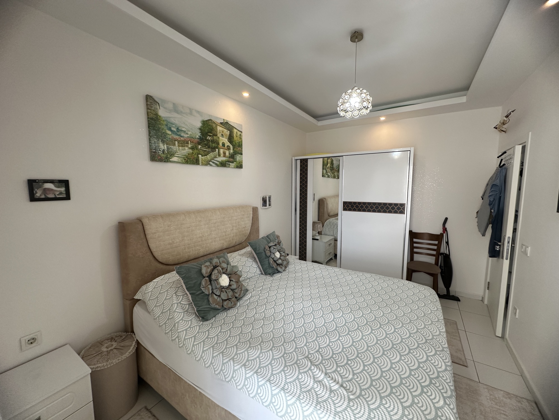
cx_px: 280
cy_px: 210
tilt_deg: -4.8
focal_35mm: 14
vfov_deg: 85.7
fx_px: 226
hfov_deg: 102.1
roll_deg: +0.2
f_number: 2.2
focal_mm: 2.22
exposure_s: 1/99
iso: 160
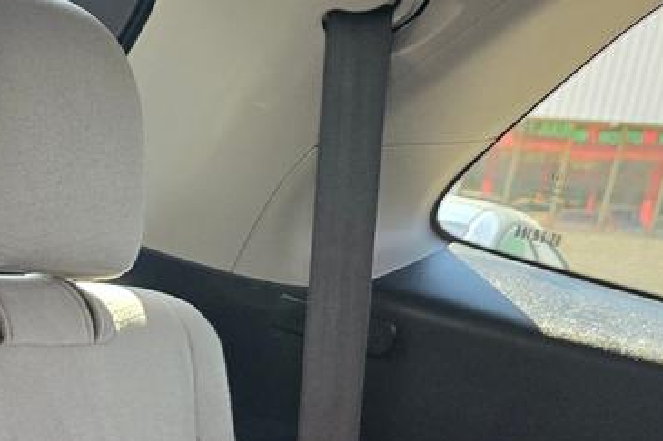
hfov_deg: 21.4
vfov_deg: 14.0
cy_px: 842
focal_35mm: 84
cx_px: -243
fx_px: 1546
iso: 160
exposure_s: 1/180
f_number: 1.7
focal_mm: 6.3
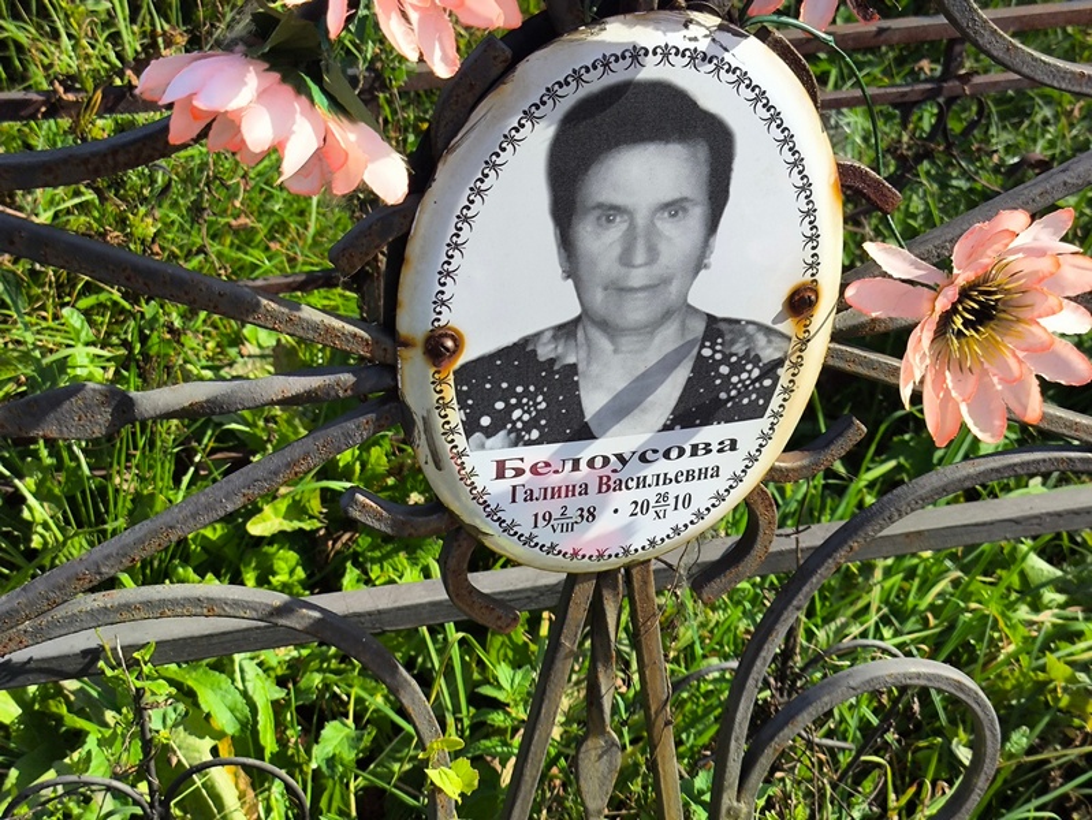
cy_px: 410
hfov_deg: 38.2
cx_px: 546
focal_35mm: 50
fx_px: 1578
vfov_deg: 29.1
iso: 50
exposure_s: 1/1351
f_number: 1.7
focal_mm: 4.71
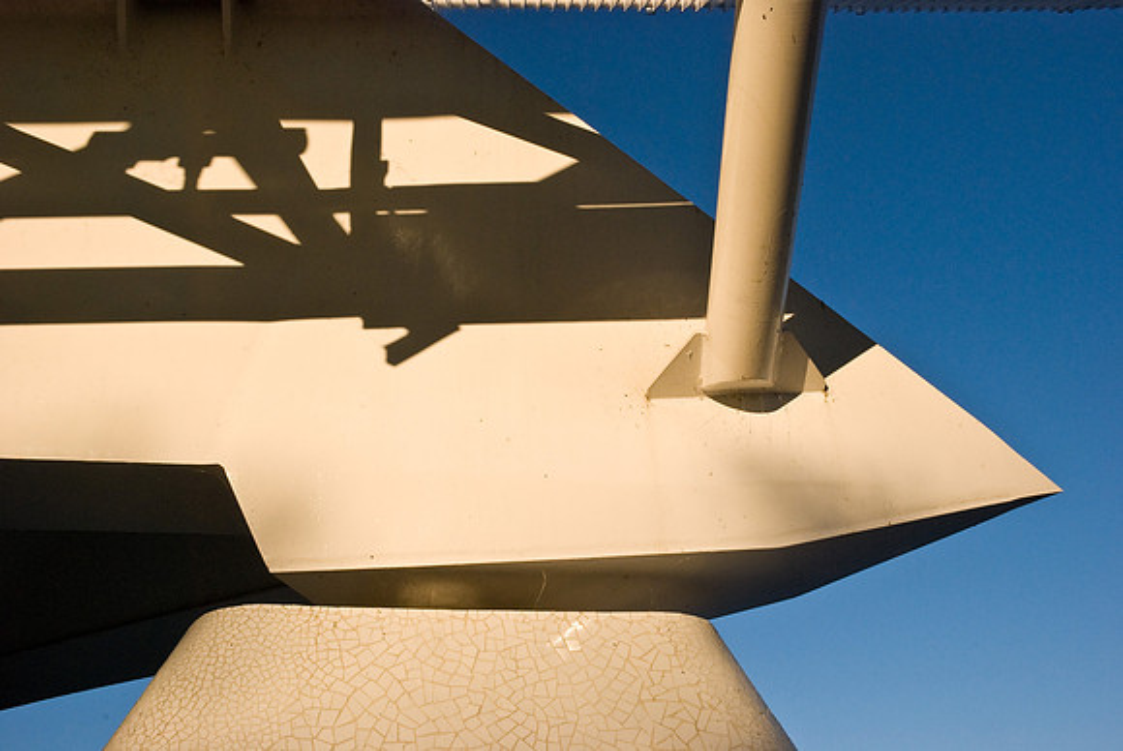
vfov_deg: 40.1
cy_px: 376
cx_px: 562
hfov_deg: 57.2
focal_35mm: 33
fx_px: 1030
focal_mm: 22
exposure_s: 1/125
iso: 400
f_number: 18
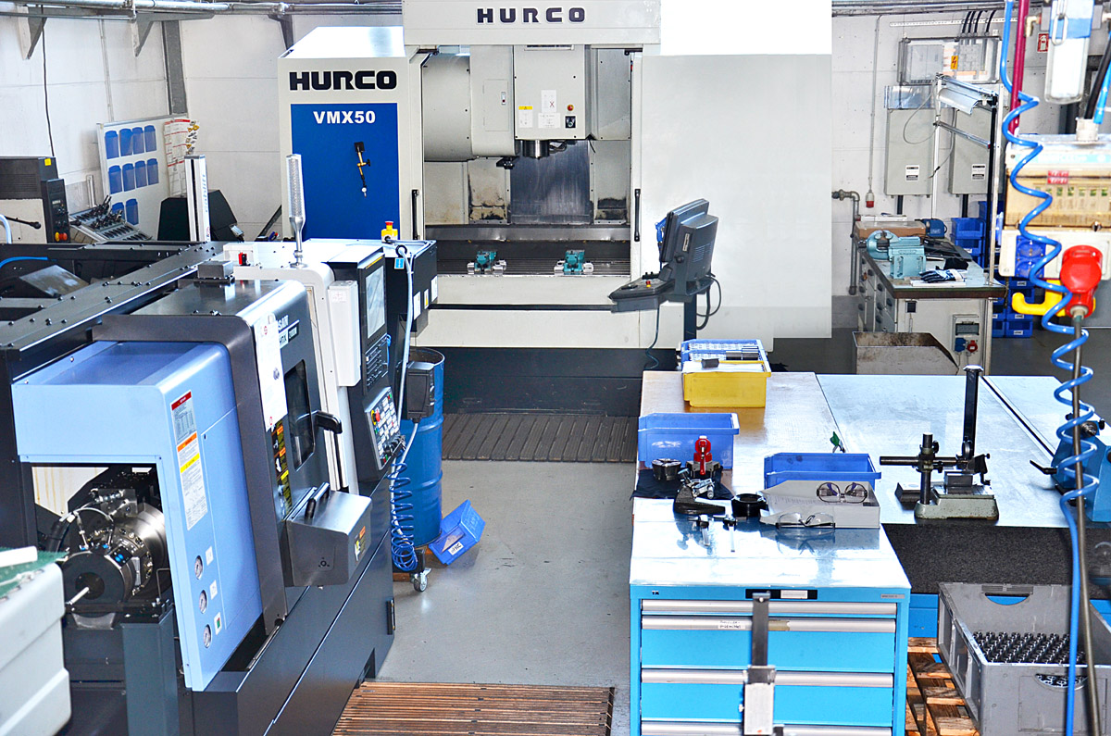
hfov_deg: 41.2
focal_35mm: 48
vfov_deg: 28.0
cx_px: 556
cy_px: 368
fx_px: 1478
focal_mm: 32
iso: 400
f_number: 4.2
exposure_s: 1/100
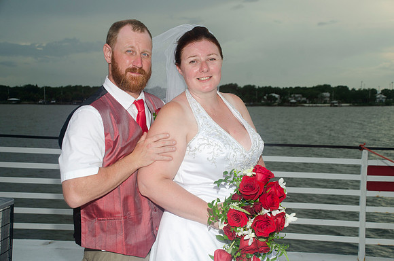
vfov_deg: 25.6
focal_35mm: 52
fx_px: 573
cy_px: 130
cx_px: 197
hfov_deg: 37.9
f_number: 7.1
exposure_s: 1/250
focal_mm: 35
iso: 100
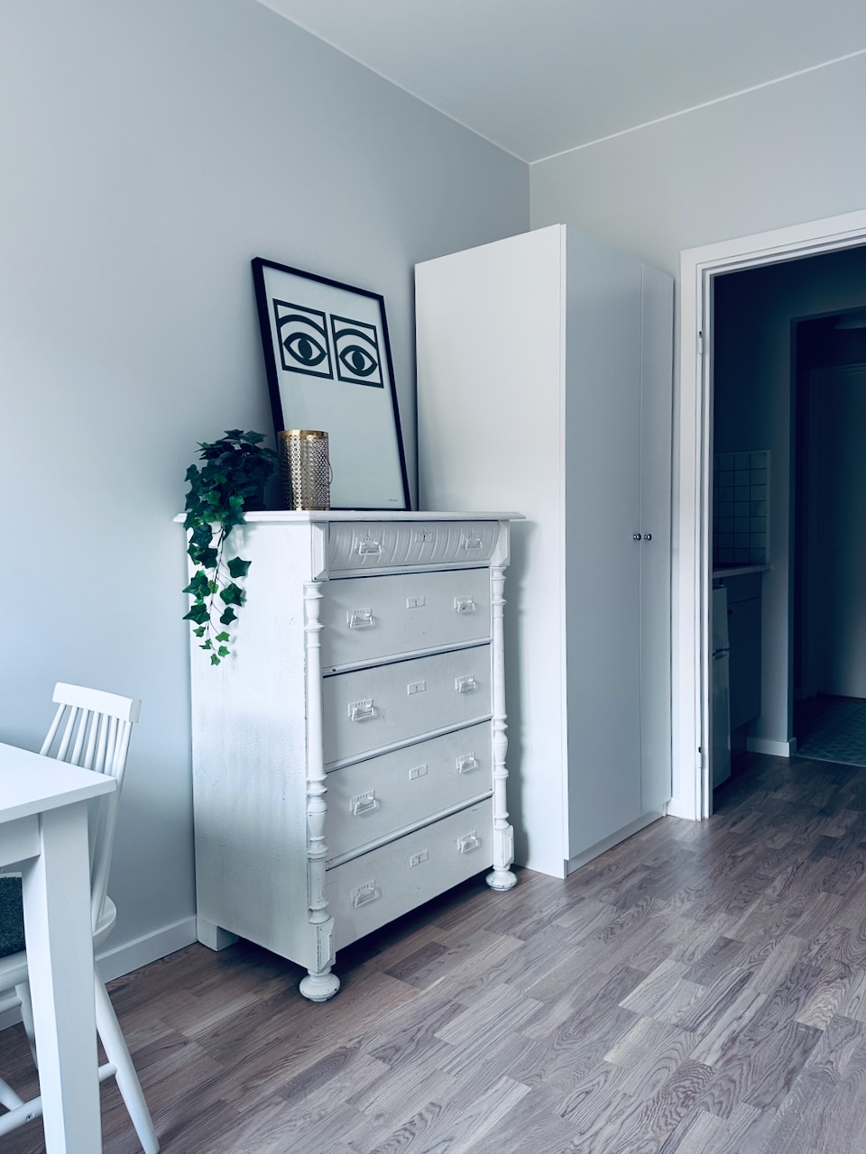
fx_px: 801
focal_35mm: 24
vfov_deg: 71.6
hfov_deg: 56.8
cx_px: 433
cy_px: 577
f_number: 1.78
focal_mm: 6.86
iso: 125
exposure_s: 1/121
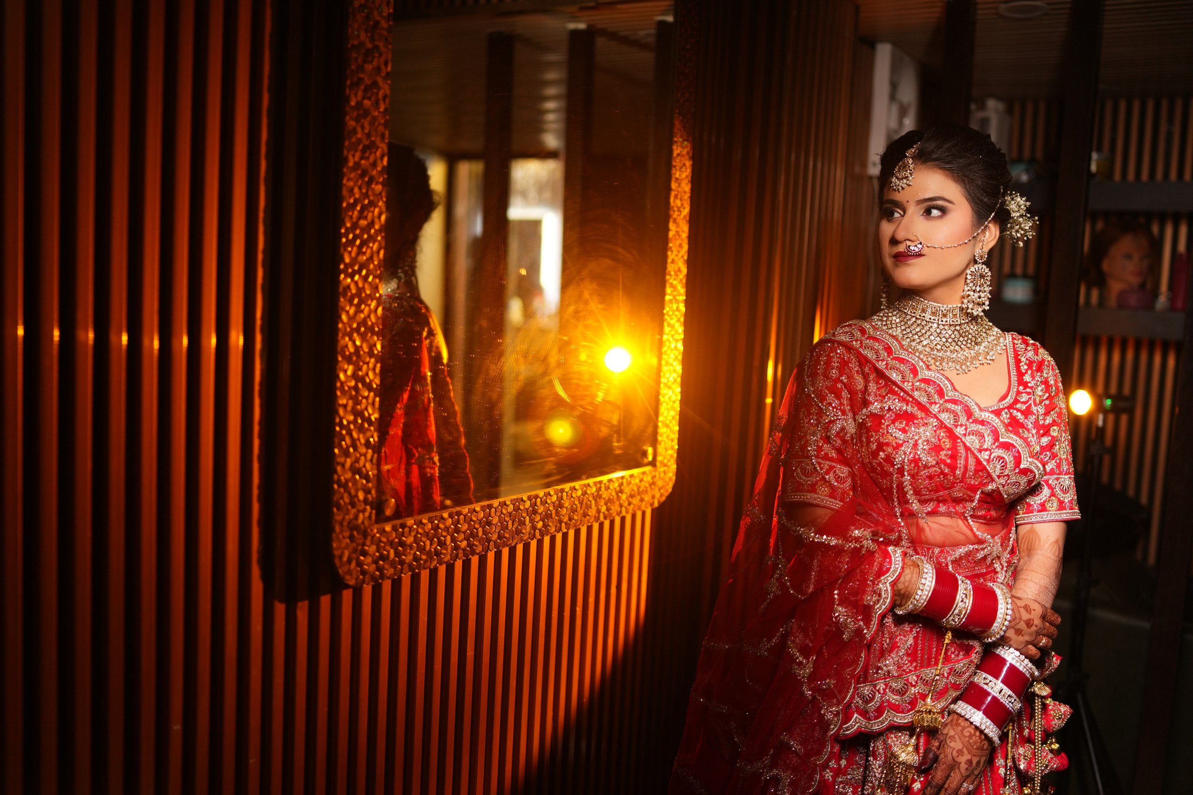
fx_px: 1160
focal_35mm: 35
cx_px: 596
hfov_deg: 54.4
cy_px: 398
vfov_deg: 37.9
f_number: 1.4
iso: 800
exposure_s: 1/160
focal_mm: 35
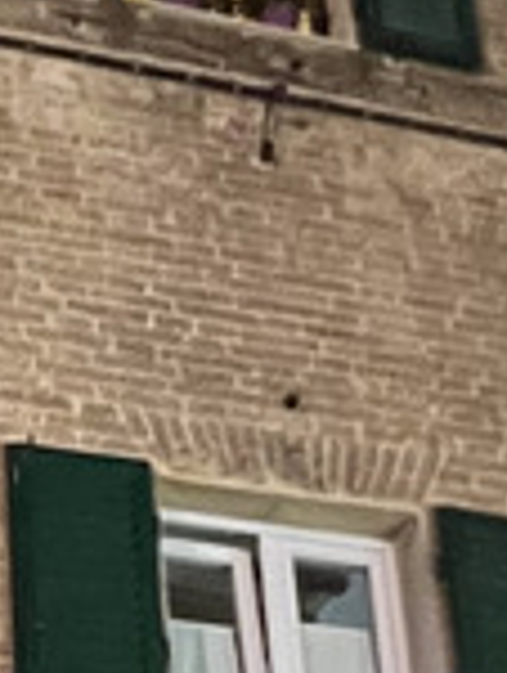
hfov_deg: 14.1
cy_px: 835
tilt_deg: +25.7
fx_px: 2025
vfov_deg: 17.8
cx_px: 31
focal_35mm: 104
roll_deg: +2.5
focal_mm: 1.57
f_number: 1.8
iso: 1000
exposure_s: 1/25
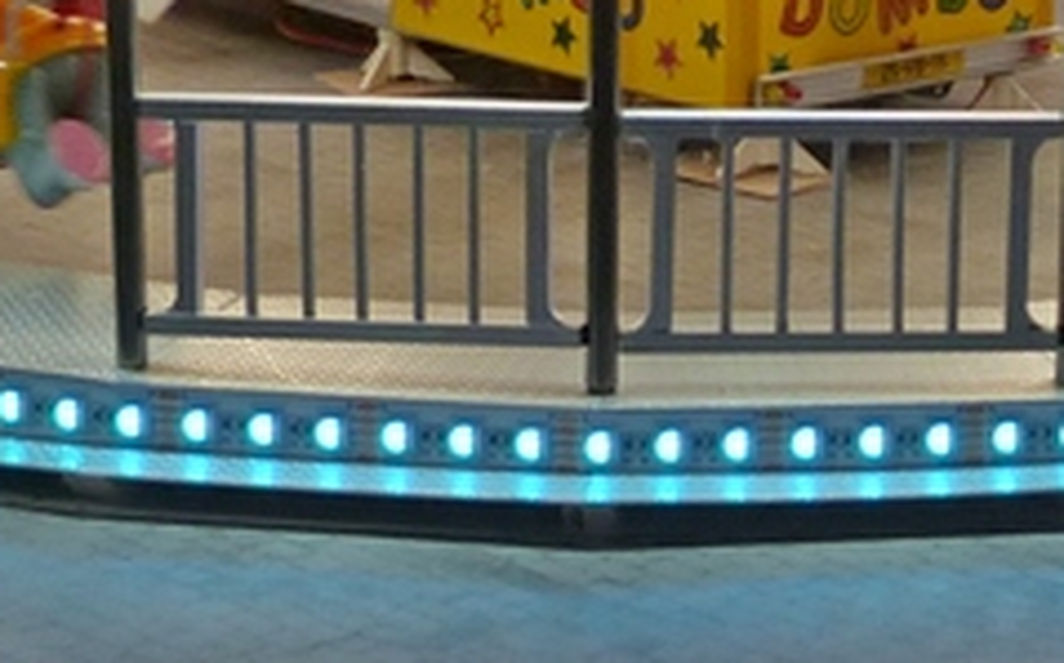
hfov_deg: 14.4
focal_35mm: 142
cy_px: -147
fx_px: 4115
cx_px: 1144
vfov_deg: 9.1
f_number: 3
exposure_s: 1/60
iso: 100
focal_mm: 5.7
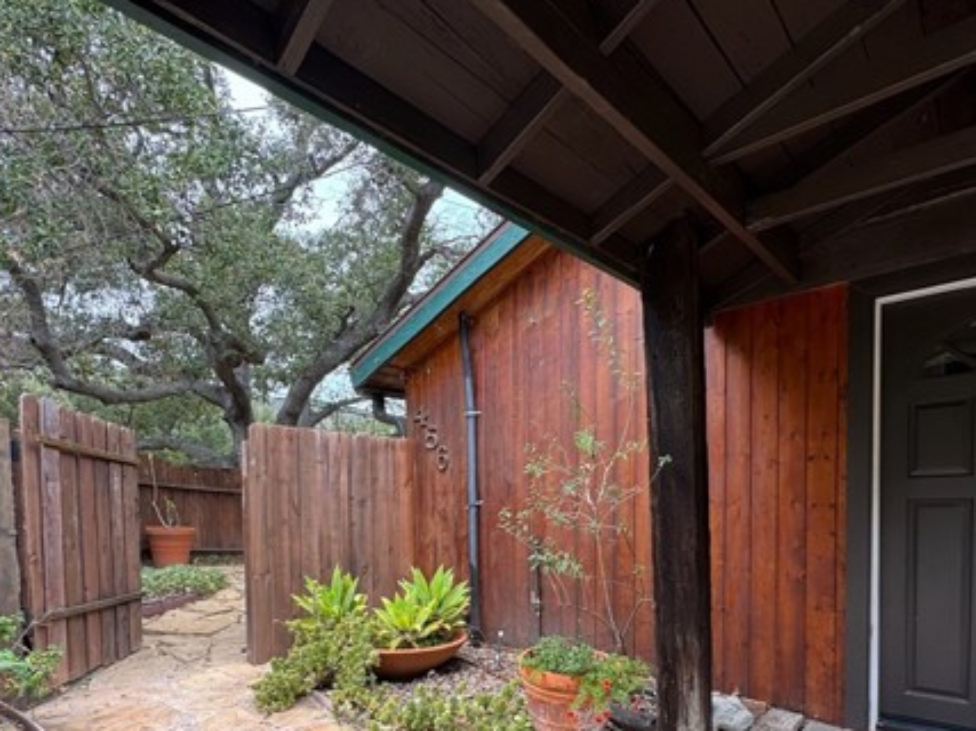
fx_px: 592
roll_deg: +1.0
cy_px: 532
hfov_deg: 78.9
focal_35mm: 21
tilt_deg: -3.6
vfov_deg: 60.5
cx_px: 450
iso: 40
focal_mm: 2.22
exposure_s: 1/99
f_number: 2.2
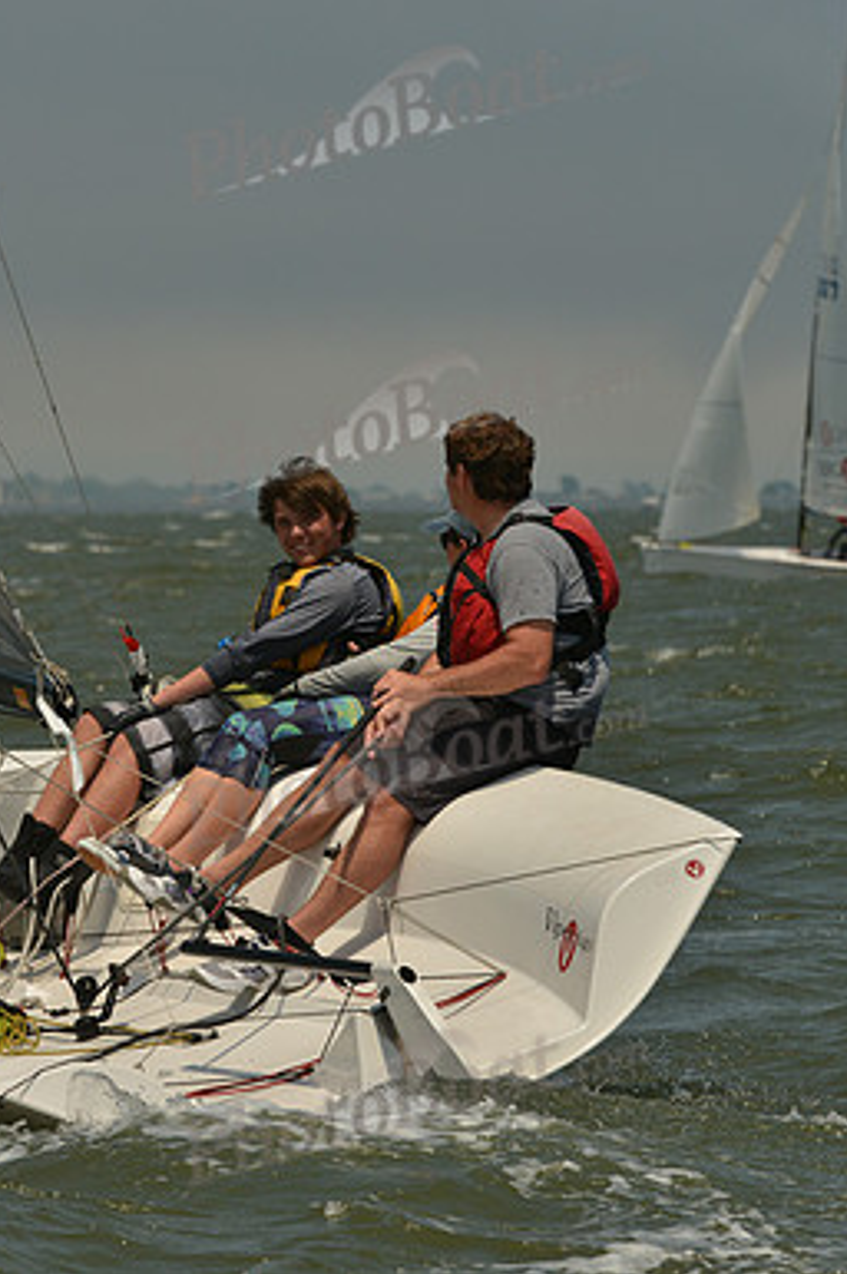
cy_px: 637
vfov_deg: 5.5
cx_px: 13
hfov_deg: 3.6
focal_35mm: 377
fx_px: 13328
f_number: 11
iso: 400
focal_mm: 250
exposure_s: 1/1250
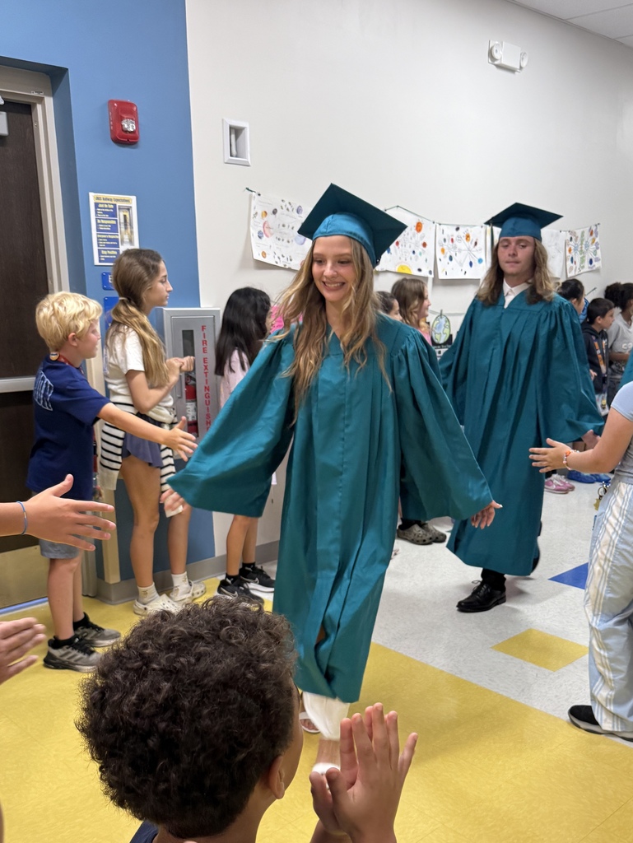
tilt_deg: -16.4
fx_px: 585
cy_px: 422
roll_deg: -1.4
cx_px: 316
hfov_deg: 56.9
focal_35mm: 24
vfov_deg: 71.6
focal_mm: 6.76
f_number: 1.78
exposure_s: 1/100
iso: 200
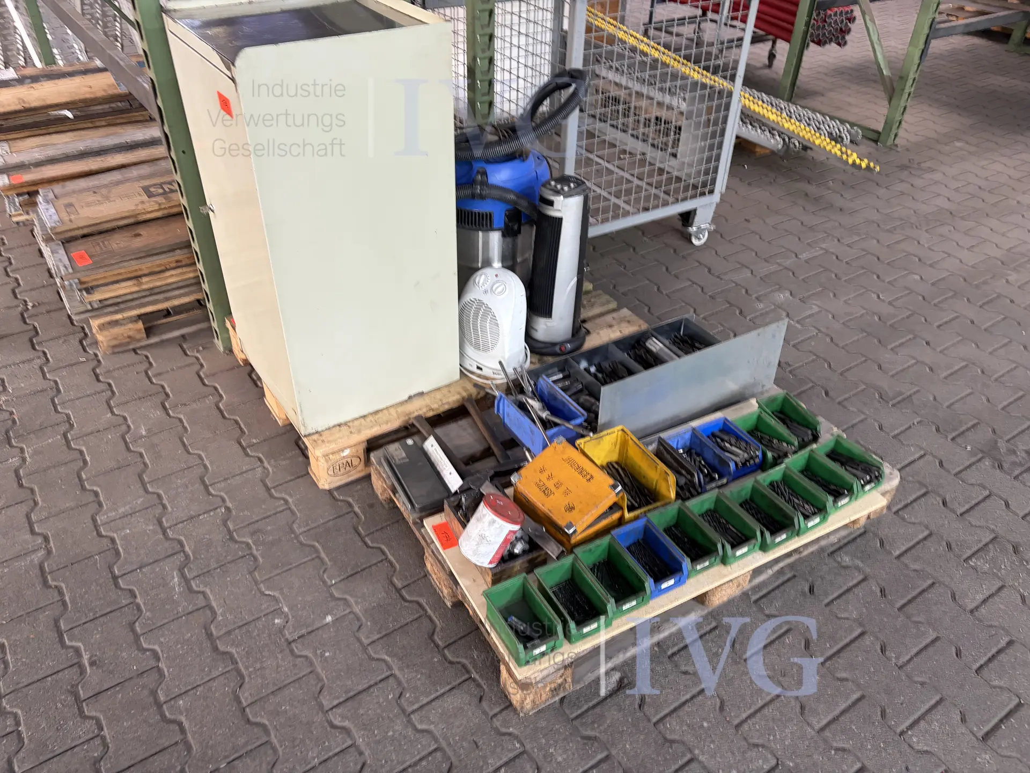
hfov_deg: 67.3
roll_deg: -1.7
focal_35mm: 26
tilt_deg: -33.0
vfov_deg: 53.1
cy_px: 386
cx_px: 515
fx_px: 774
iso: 160
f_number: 1.6
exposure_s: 1/60
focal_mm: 5.96
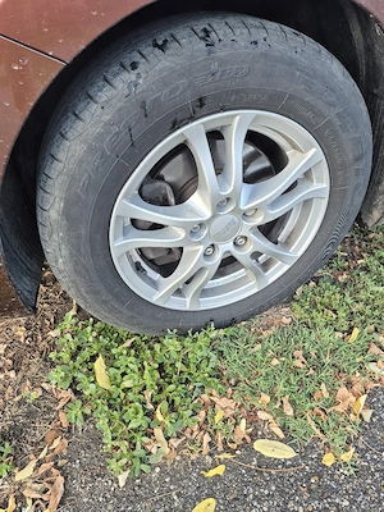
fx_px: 340
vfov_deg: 73.9
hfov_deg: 58.9
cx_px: 192
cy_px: 256
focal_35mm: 23
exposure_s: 1/182
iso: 50
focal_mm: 5.4
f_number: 1.8
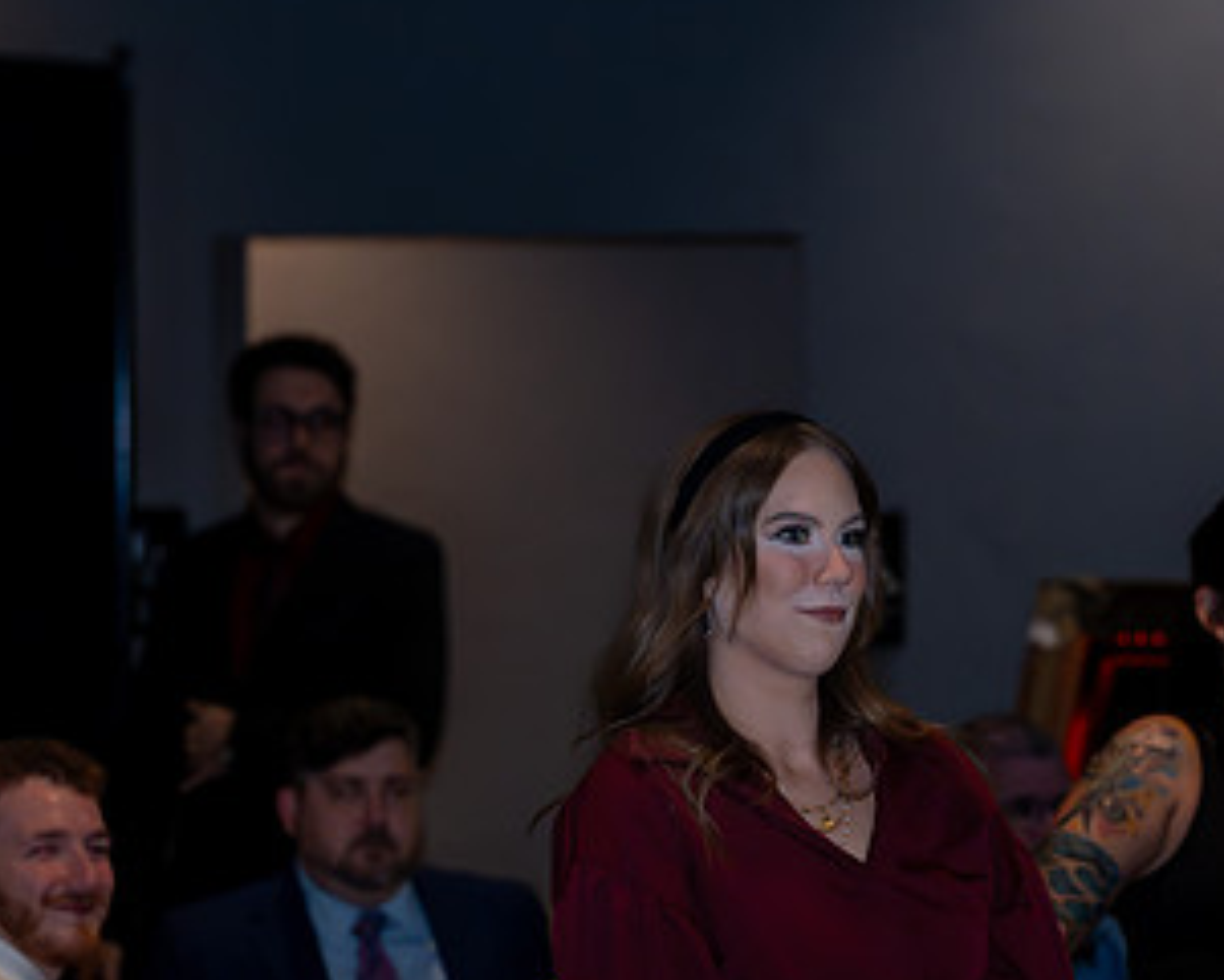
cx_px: 834
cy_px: 681
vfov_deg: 5.7
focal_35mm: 271
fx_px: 9820
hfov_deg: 7.1
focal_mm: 150
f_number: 5
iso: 6400
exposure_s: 1/320
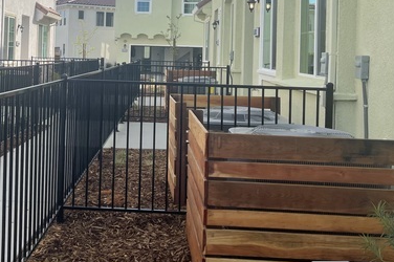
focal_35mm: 48
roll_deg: -2.1
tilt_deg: +0.5
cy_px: 41
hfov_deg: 40.6
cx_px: 129
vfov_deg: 27.3
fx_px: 525
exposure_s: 1/2857
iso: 32
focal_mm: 5.1
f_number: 1.6
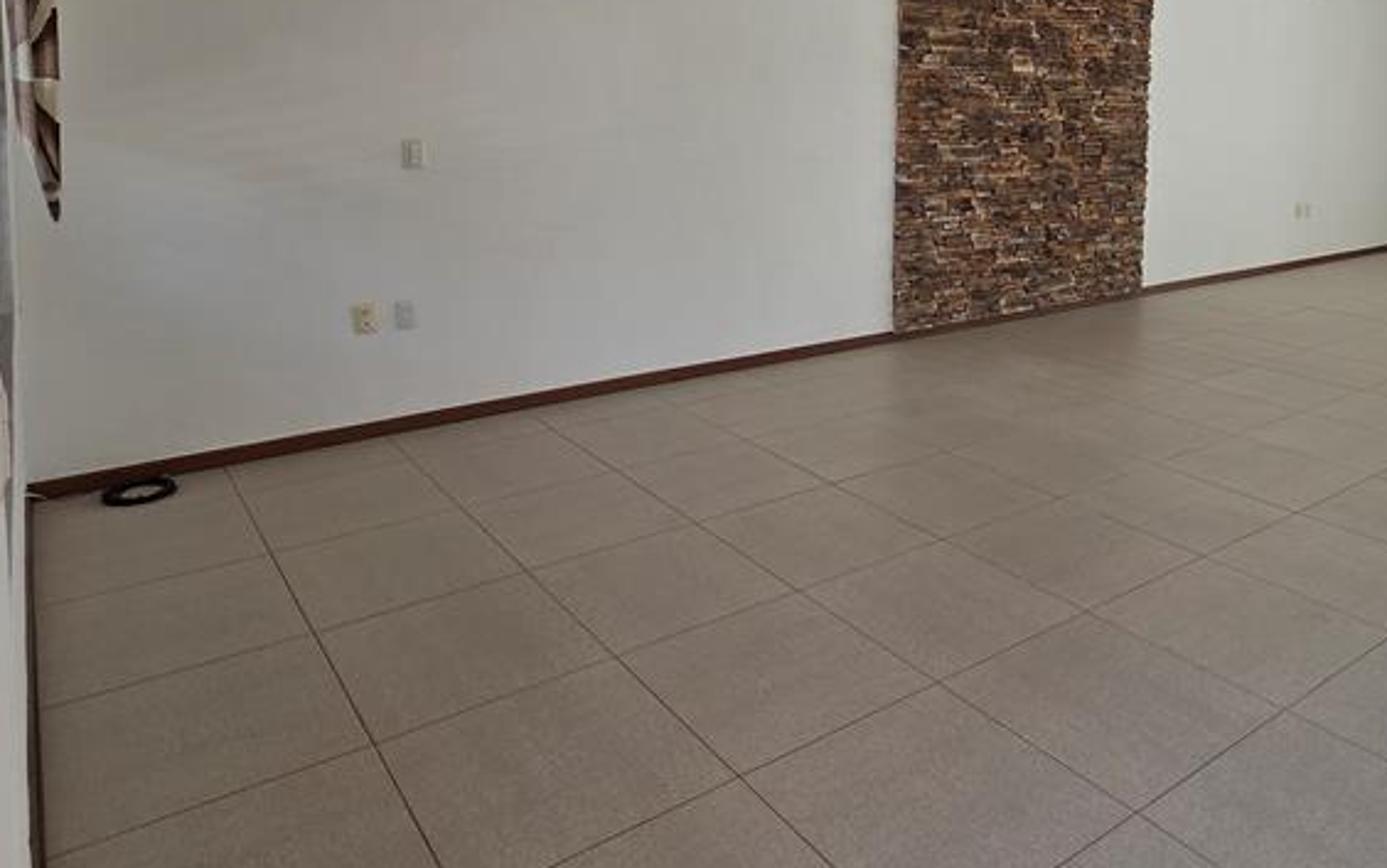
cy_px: 162
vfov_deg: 46.5
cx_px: 834
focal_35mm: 25
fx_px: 945
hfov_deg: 71.7
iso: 125
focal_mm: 2.2
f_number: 2.2
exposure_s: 1/359
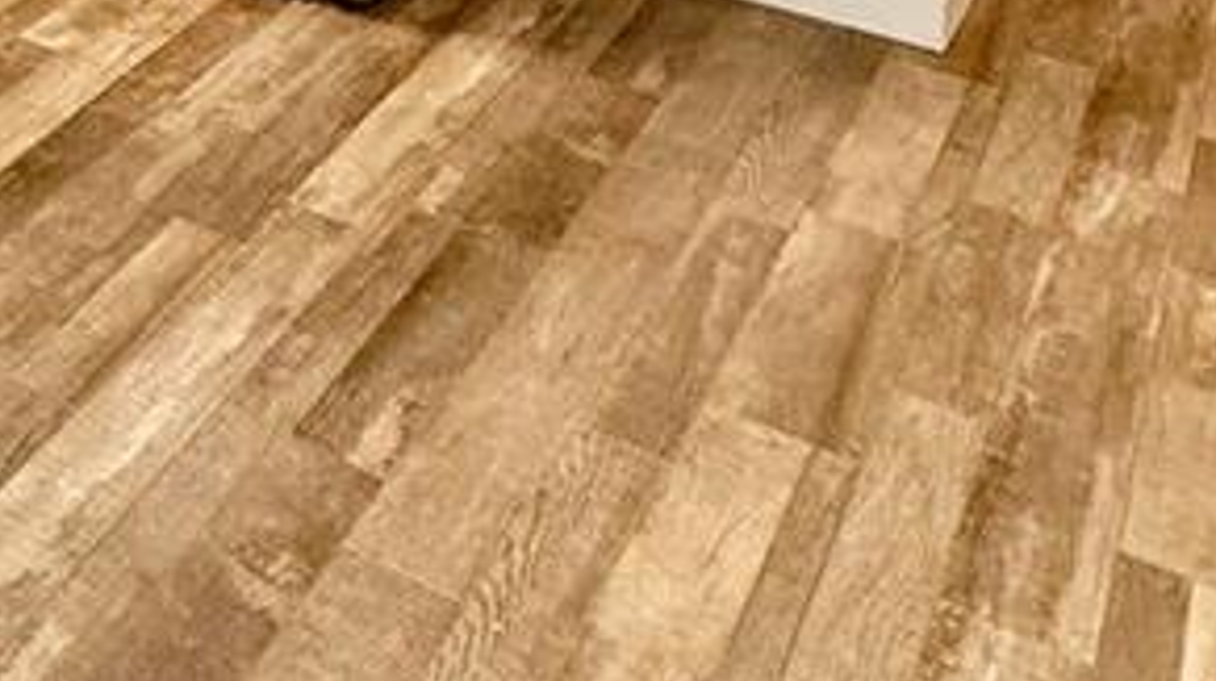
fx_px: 2029
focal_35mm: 63
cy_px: -802
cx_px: -464
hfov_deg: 26.7
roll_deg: +0.9
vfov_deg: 14.6
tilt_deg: -2.1
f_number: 2.2
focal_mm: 2.22
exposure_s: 1/120
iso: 320
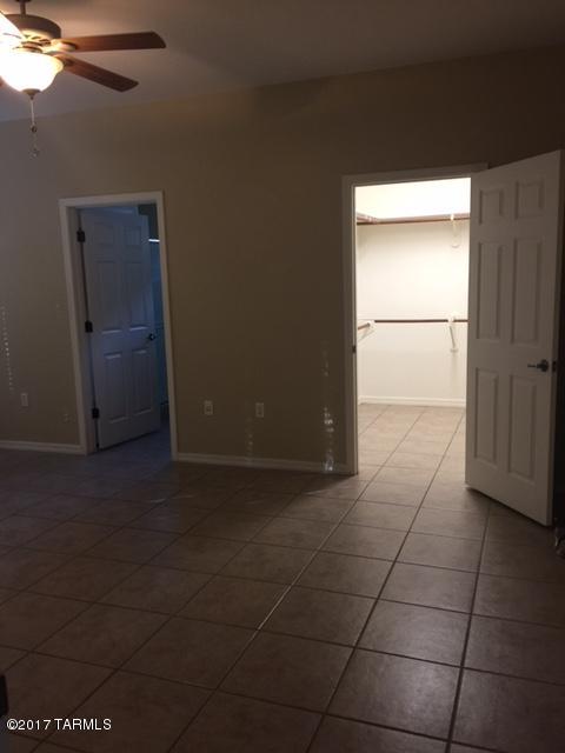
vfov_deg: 61.7
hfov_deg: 48.2
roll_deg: +1.8
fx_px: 631
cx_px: 282
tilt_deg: -6.9
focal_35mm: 29
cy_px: 376
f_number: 2.2
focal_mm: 4.15
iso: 80
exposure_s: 1/15
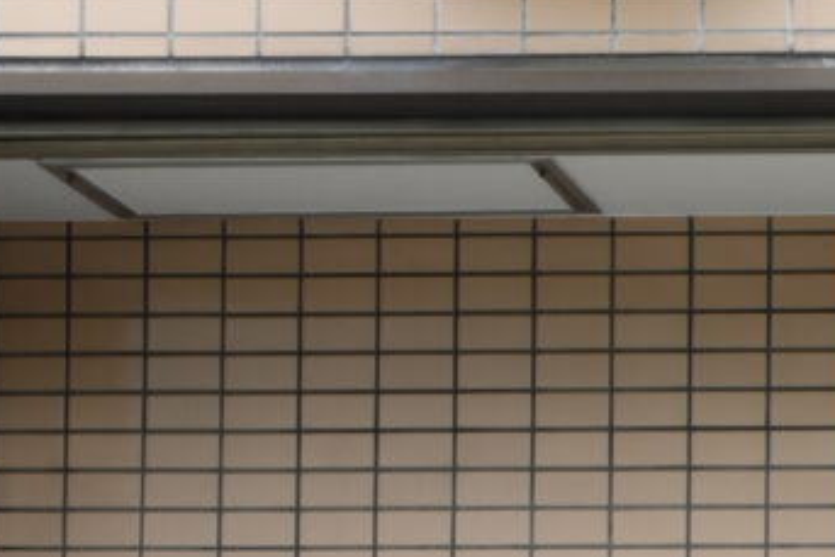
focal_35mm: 112
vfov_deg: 11.6
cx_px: 1232
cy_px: 885
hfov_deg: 16.7
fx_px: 2599
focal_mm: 32
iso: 200
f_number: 7.1
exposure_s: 1/125
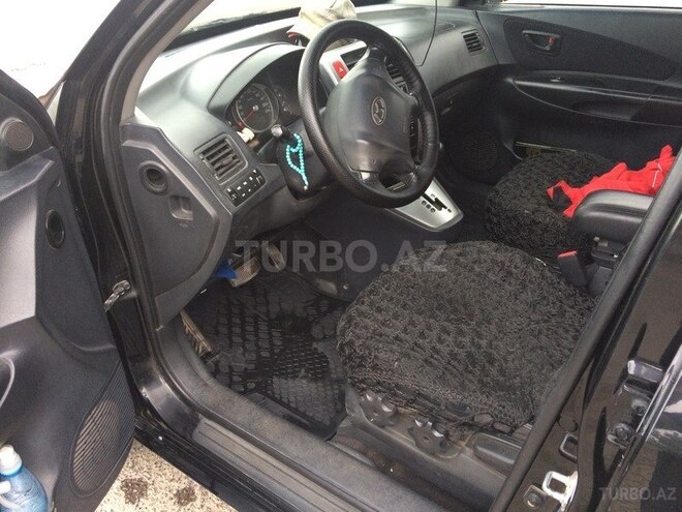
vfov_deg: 48.2
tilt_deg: -30.2
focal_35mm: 29
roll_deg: +0.6
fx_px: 571
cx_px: 341
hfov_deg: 61.7
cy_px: 256
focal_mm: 4.15
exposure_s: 1/33
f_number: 2.2
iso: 200
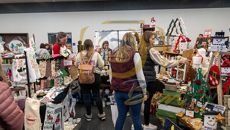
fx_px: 159
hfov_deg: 71.9
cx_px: 114
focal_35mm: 26
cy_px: 63
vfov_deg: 44.4
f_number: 5.6
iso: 1250
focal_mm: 24
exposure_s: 1/125
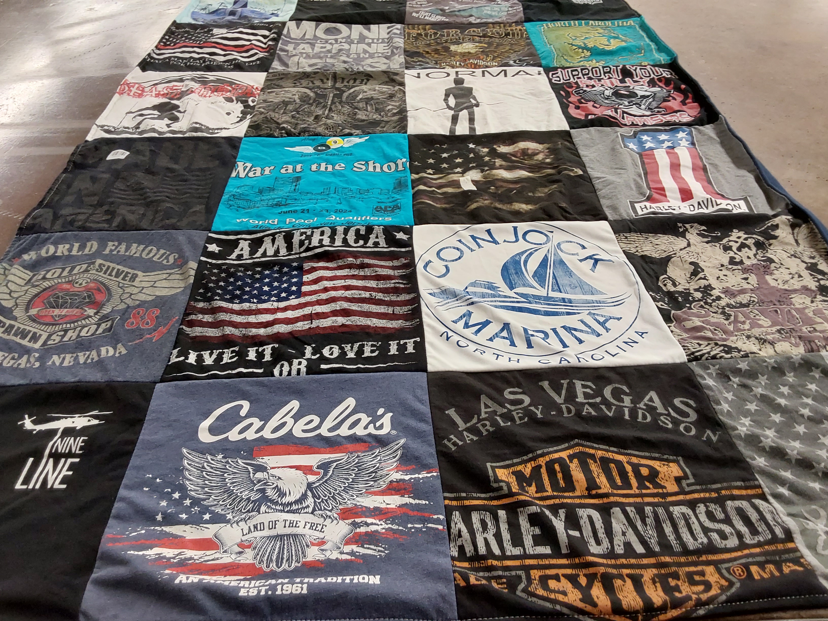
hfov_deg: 63.4
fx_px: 670
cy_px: 310
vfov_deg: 49.7
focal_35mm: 28
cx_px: 414
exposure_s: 1/50
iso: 125
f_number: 1.9
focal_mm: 2.91
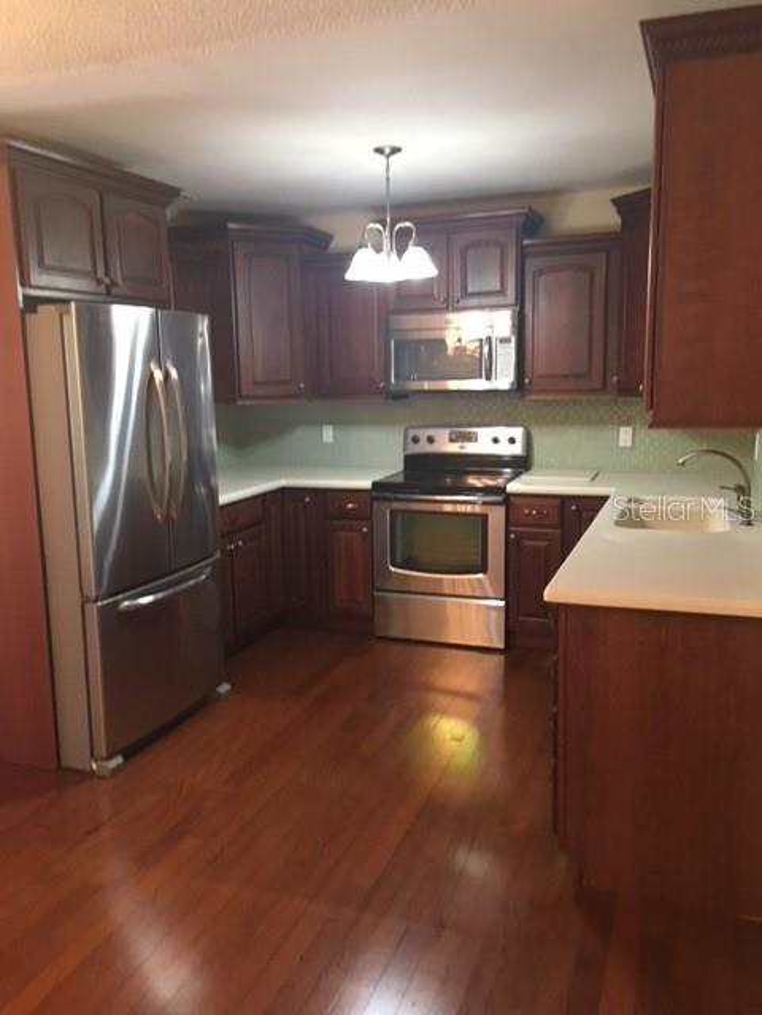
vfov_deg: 61.7
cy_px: 508
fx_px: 851
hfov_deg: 48.2
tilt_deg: -10.1
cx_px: 381
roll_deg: +1.7
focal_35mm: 29
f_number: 2.2
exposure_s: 1/33
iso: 160
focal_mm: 4.15
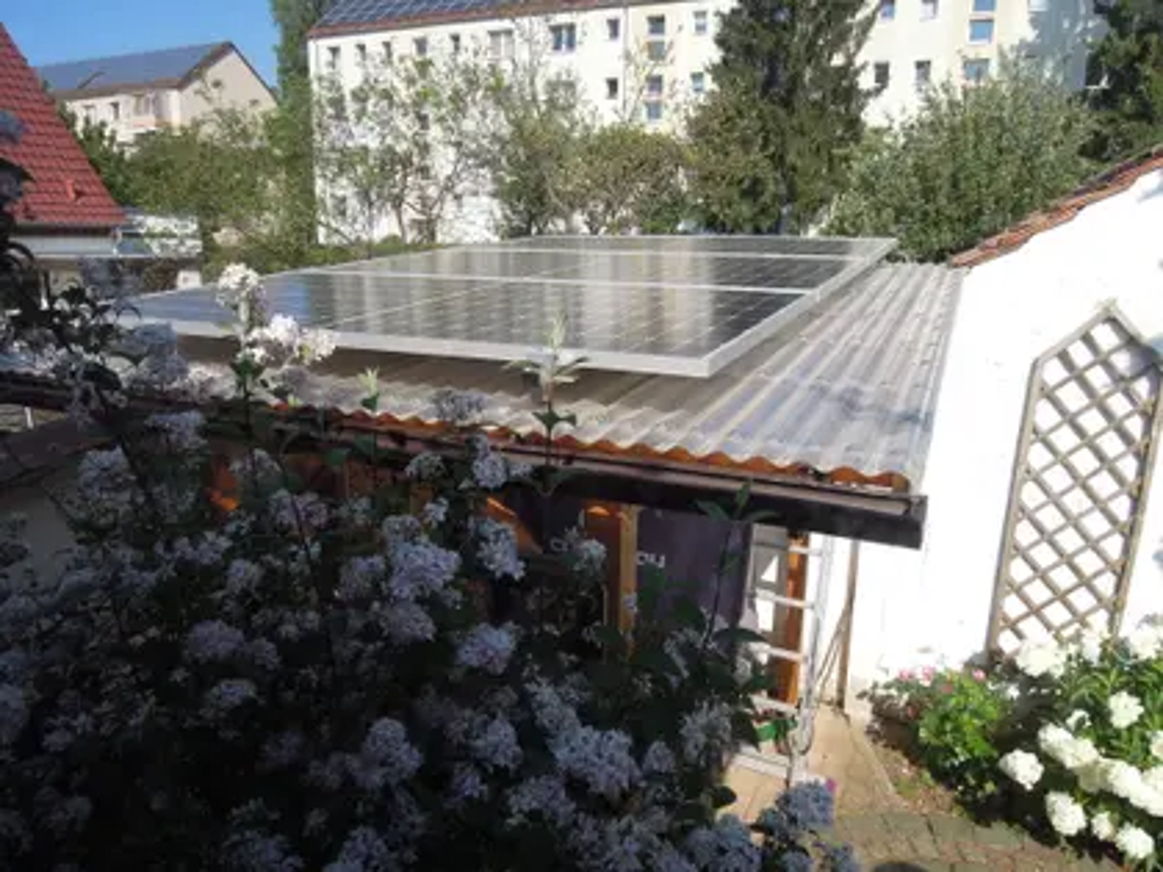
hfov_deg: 71.6
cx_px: 582
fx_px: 806
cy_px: 436
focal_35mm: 24
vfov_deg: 56.8
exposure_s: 1/1250
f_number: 4
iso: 160
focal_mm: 4.3
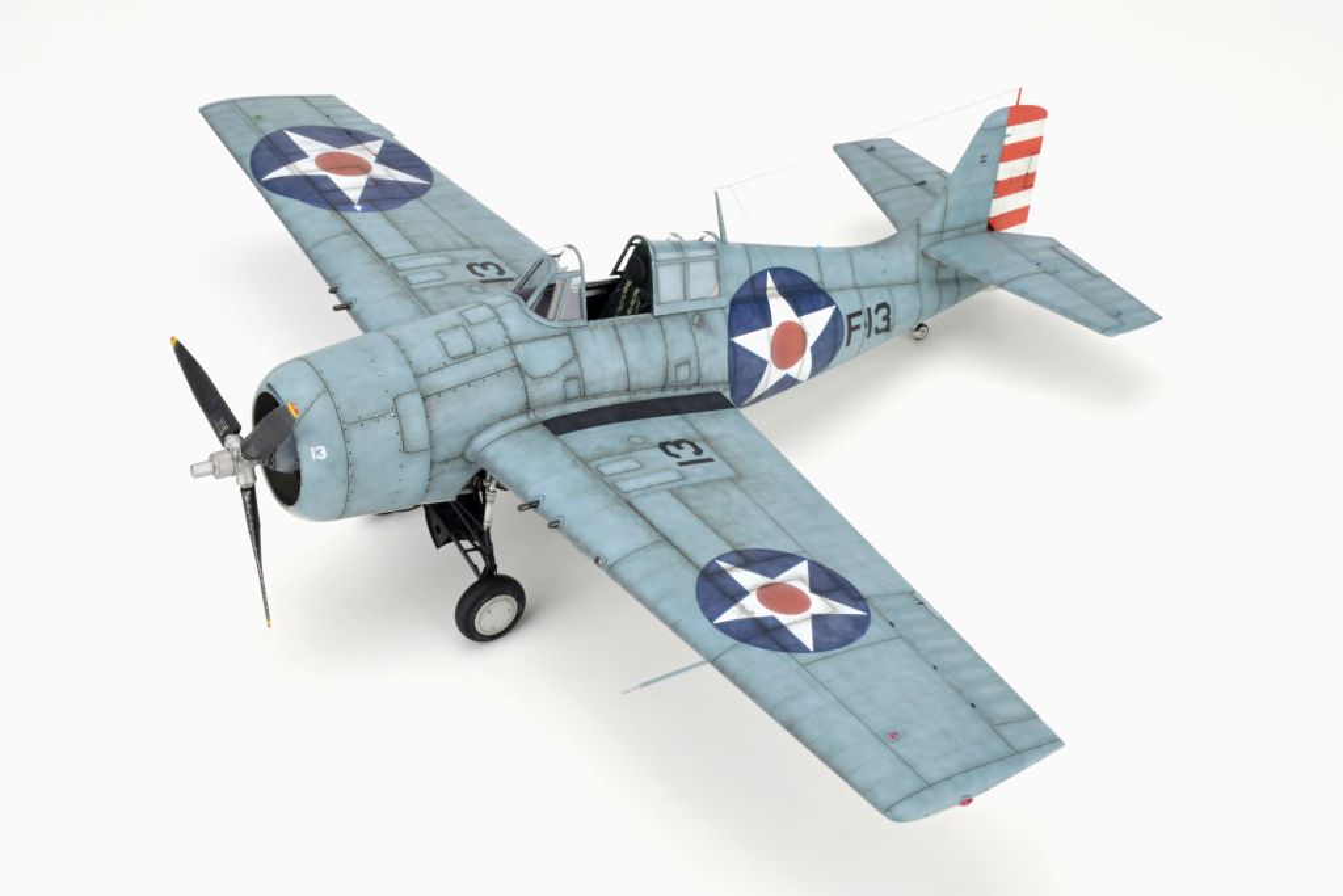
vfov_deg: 34.2
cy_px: 448
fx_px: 1455
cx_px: 672
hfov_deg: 49.5
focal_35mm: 39
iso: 100
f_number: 22
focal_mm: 26
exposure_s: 1/3
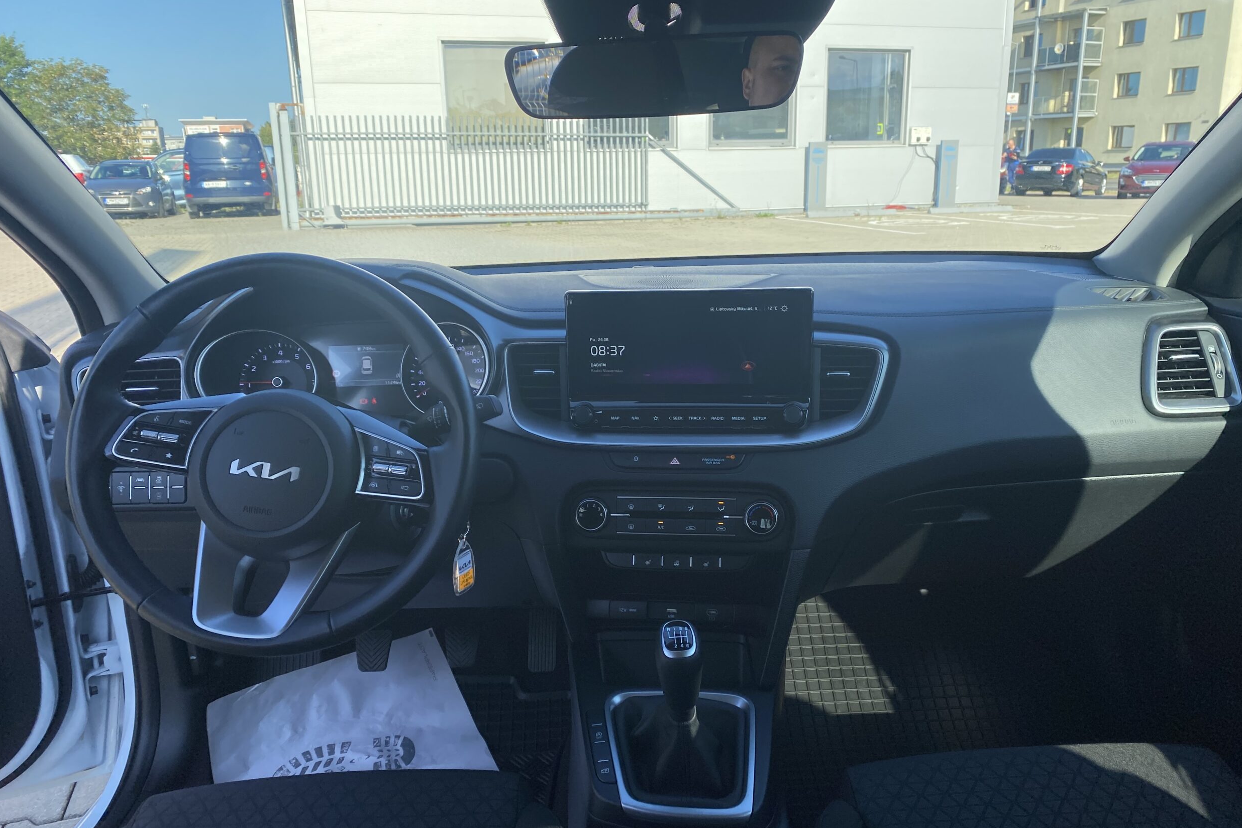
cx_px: 641
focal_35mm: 28
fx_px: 966
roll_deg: +1.0
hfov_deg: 65.5
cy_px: 457
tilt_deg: -19.0
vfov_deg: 46.3
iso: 32
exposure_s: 1/864
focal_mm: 4.25
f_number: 1.8
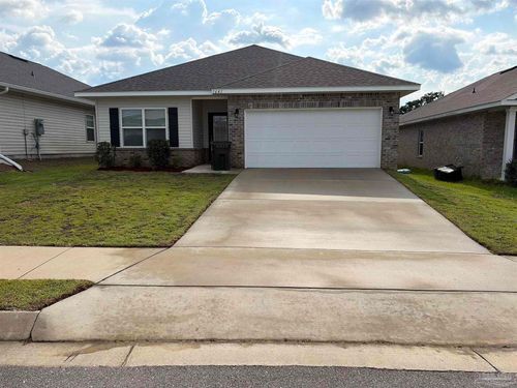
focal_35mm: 26
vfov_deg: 53.1
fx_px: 388
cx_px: 258
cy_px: 194
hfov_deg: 67.3
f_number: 1.6
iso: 64
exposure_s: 1/4950
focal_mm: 5.96
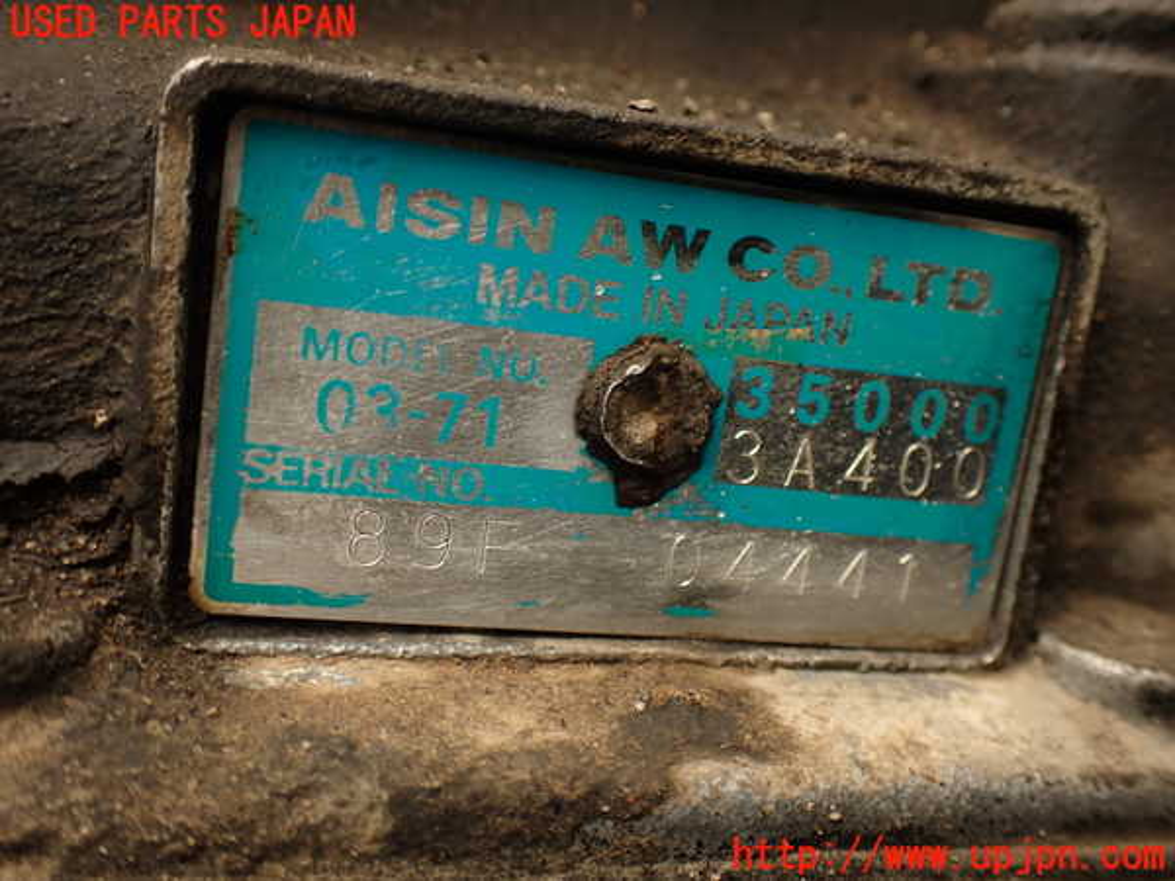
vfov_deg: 39.7
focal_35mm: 36
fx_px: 1222
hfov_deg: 51.4
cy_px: 440
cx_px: 588
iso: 100
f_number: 2.5
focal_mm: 6.37
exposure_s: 1/100
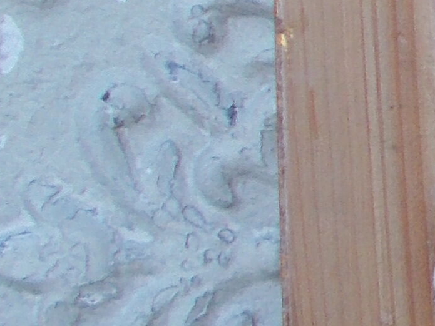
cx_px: 1273
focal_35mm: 199
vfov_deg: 7.5
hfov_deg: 8.5
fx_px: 2500
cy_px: 142
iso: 80
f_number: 3.4
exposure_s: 1/80
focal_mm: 5.3
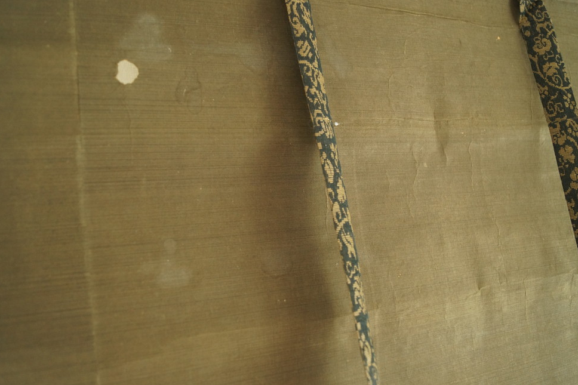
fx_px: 498
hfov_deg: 60.3
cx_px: 293
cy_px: 193
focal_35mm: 31
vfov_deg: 42.3
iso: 1000
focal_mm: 20
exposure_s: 1/60
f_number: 4
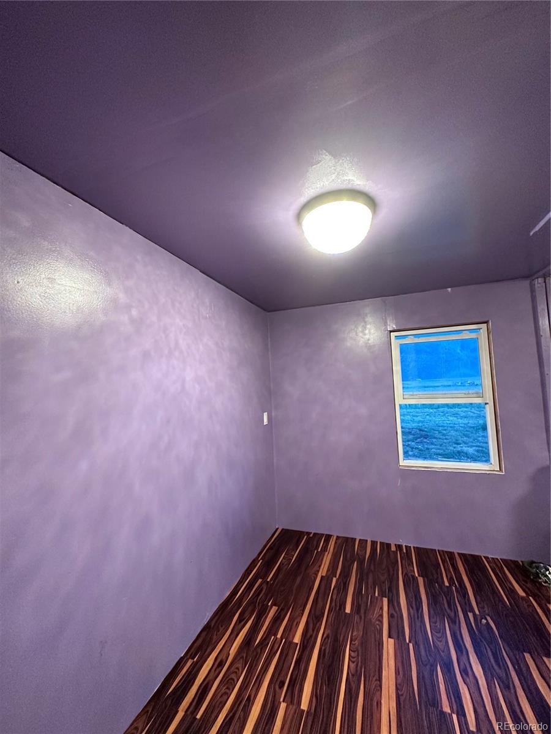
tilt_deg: +3.7
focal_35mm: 14
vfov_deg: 102.1
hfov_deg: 85.7
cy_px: 367
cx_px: 276
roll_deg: +2.0
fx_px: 297
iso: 400
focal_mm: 2.22
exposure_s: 1/60
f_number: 2.2
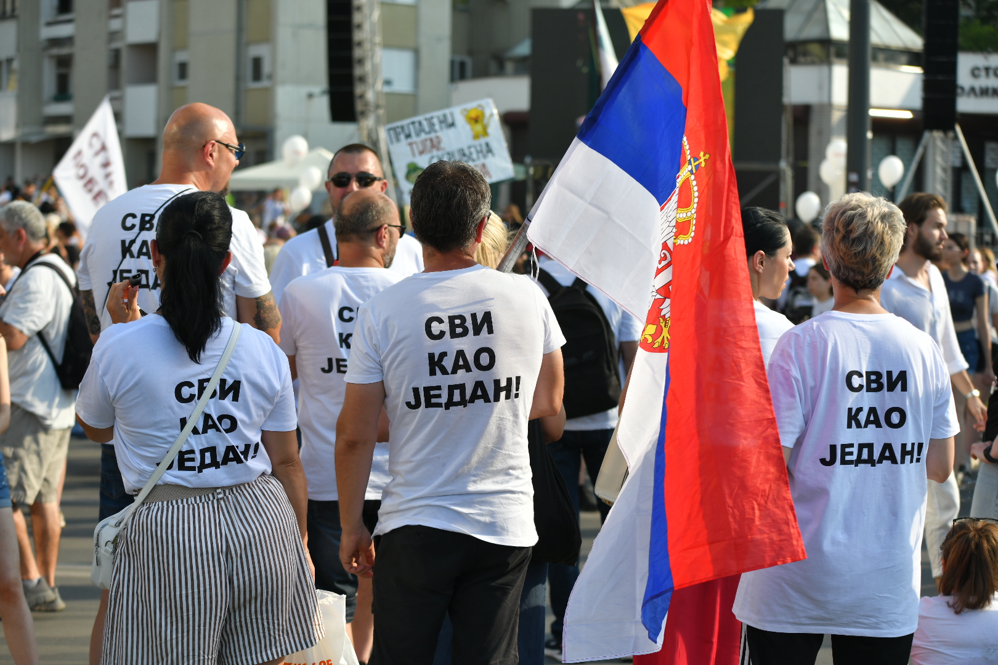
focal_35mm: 70
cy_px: 332
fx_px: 1940
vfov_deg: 19.5
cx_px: 499
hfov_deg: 28.8
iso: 400
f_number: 4
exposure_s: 1/2500
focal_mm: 70
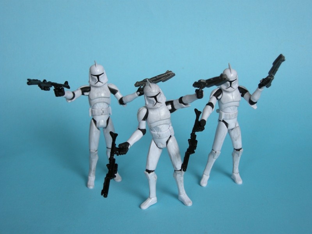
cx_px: 156
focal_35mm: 60
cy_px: 117
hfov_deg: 32.2
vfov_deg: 24.4
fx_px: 541
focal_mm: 12.9
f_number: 3.5
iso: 64
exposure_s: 1/71.5
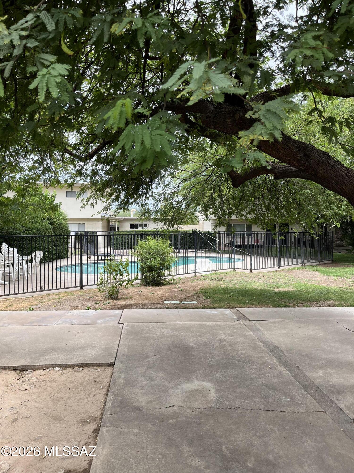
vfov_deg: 67.3
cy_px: 236
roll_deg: +0.2
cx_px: 177
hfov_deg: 53.1
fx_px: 355
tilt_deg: -2.0
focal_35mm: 26
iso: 50
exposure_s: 1/1266
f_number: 1.6
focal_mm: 5.1
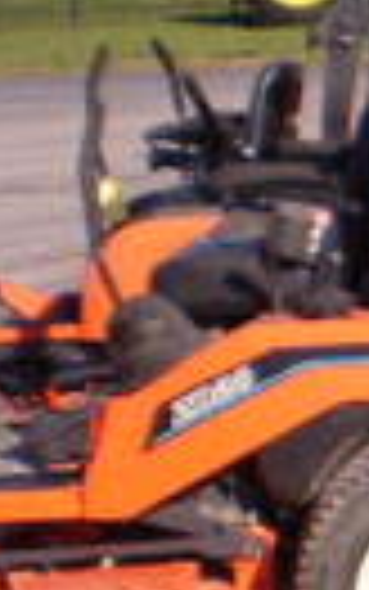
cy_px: 554
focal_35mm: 159
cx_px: 1202
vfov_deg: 13.0
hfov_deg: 7.1
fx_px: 2556
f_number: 3.1
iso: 64
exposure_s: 1/800
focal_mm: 6.3
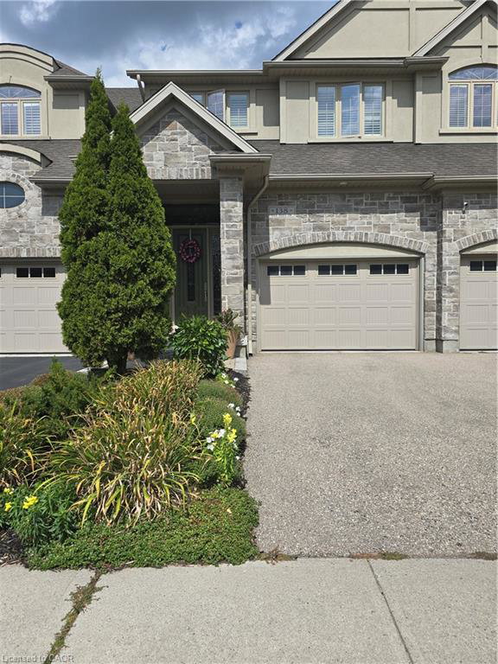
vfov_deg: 73.9
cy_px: 332
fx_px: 441
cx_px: 249
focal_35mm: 23
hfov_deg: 58.9
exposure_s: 1/1311
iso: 12
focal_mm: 6.3
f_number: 1.7
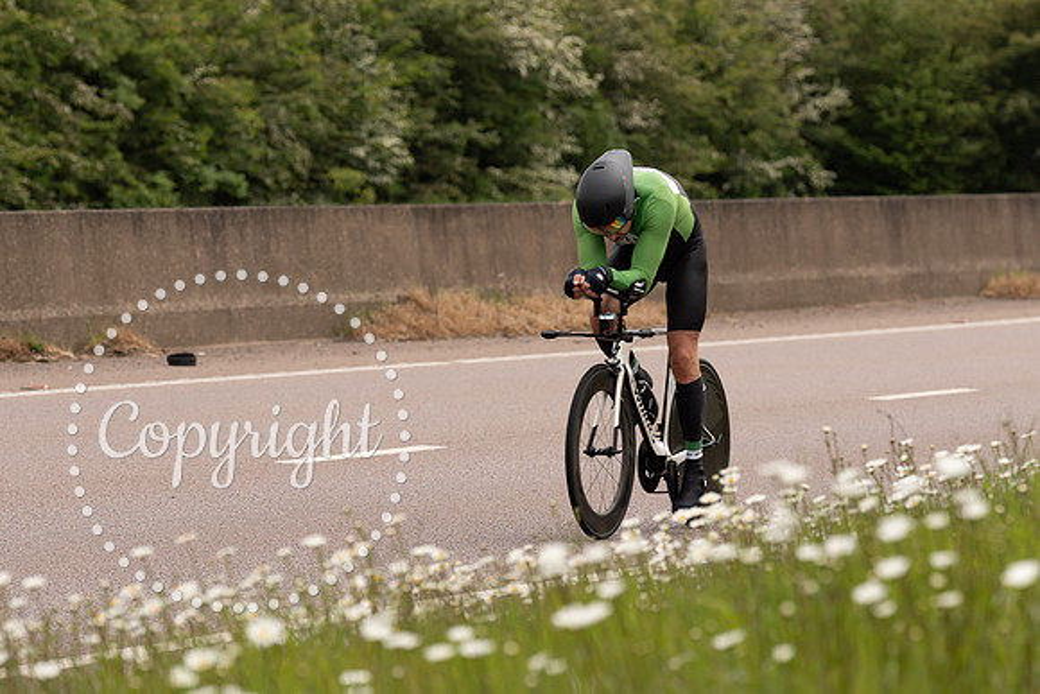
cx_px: 609
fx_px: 6925
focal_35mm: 240
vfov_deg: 5.7
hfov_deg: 8.6
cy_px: 229
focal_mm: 142
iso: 125
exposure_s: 1/800
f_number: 4
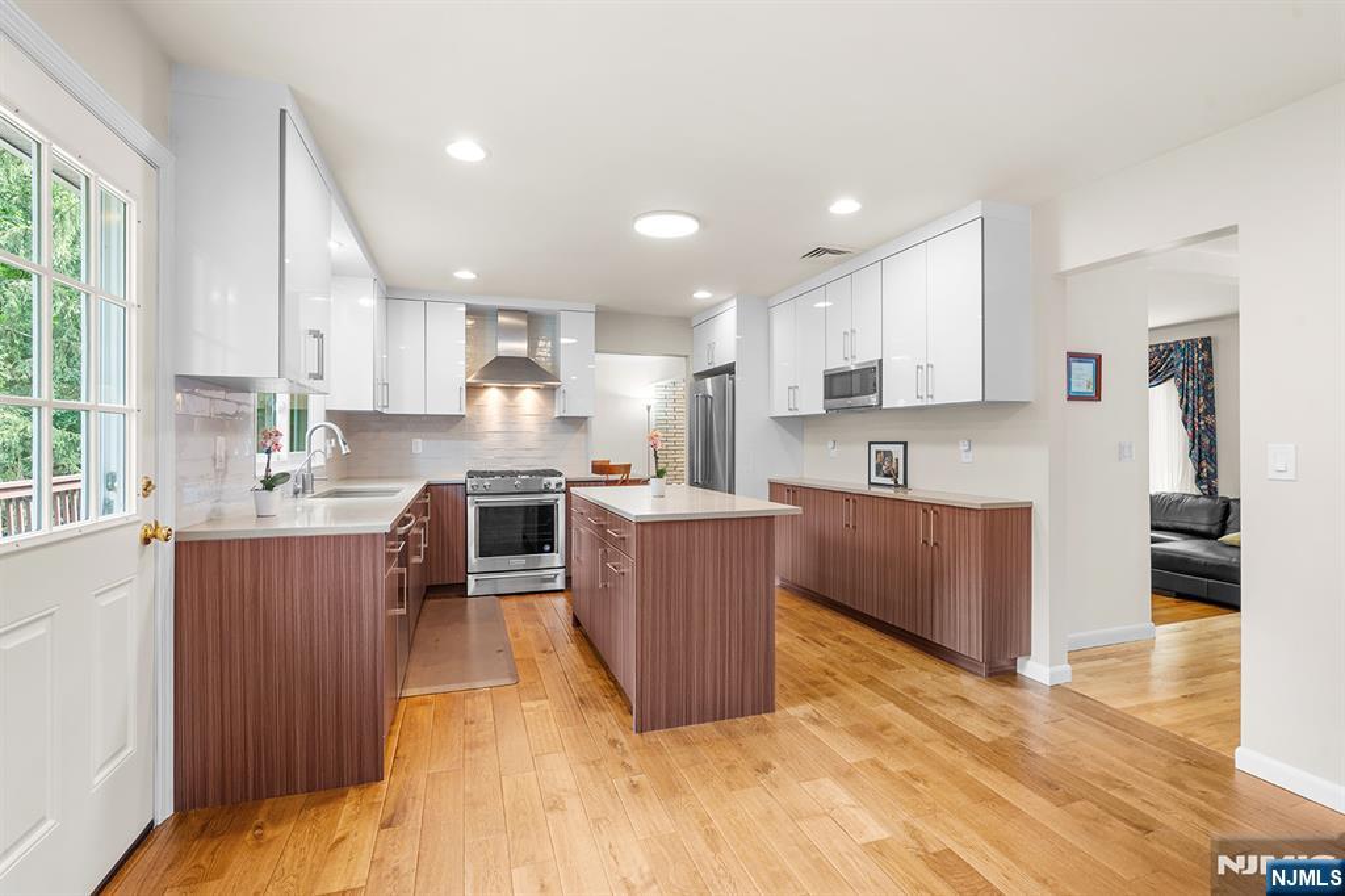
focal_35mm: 16
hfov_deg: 96.8
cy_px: 448
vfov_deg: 73.7
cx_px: 672
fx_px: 598
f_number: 8
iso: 100
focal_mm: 16
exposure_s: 1/1.67
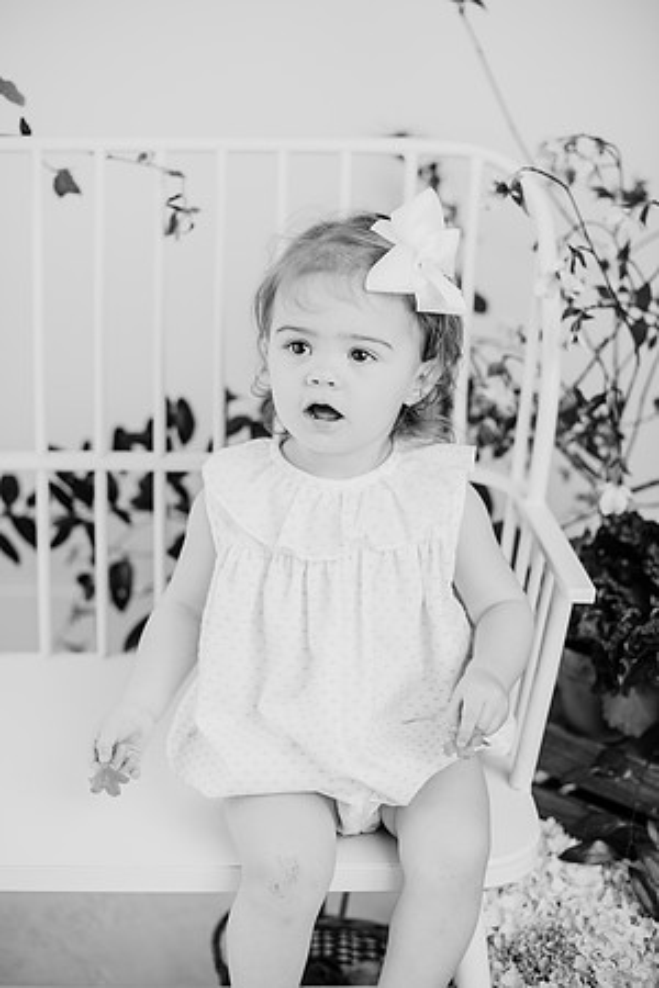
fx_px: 1373
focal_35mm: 50
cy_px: 494
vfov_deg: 39.6
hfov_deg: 27.0
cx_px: 330
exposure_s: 1/160
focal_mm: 50
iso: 125
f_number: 2.5
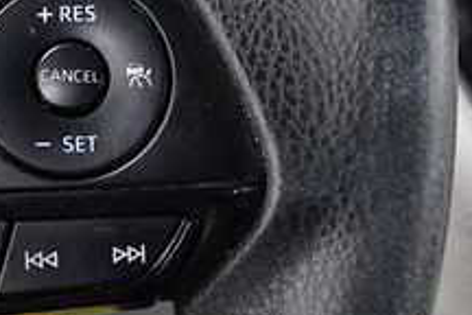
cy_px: 115
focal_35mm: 231
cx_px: 24
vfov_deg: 5.9
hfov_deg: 8.9
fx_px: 3028
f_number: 4.8
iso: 2500
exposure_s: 1/80
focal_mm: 52
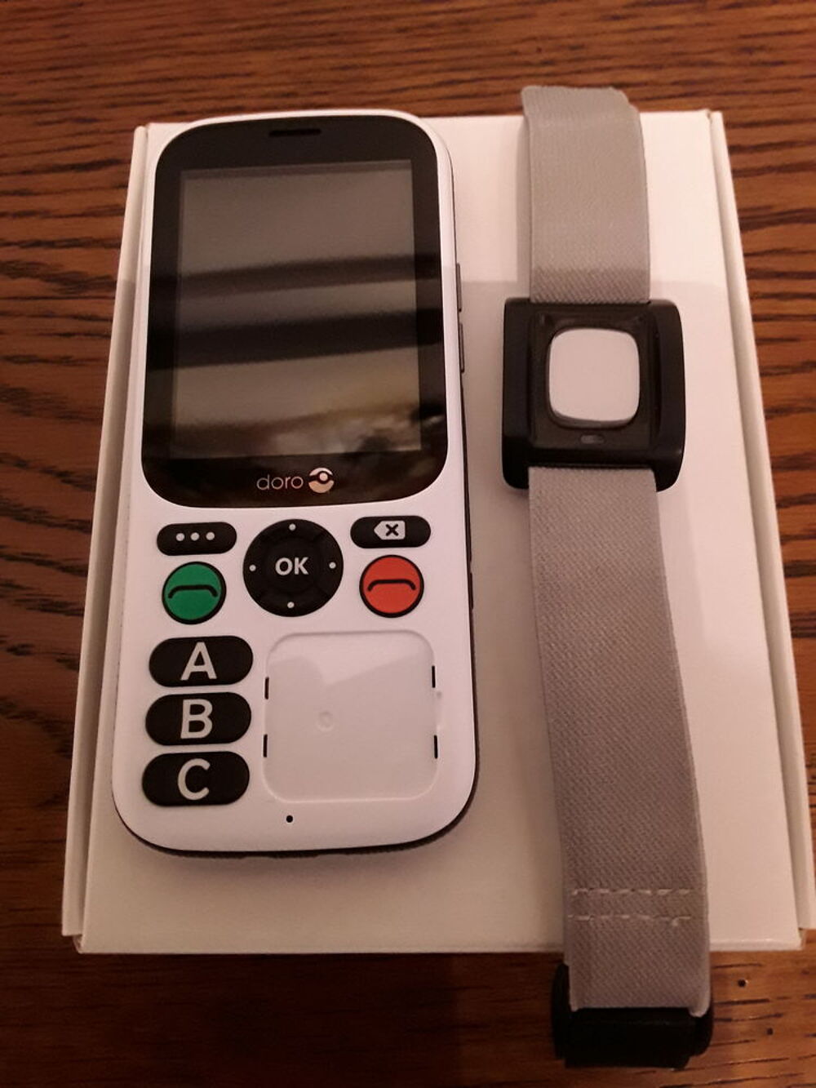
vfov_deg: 65.3
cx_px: 408
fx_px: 848
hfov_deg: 51.4
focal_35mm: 27
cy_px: 544
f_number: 1.9
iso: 320
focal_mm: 2.91
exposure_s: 1/17
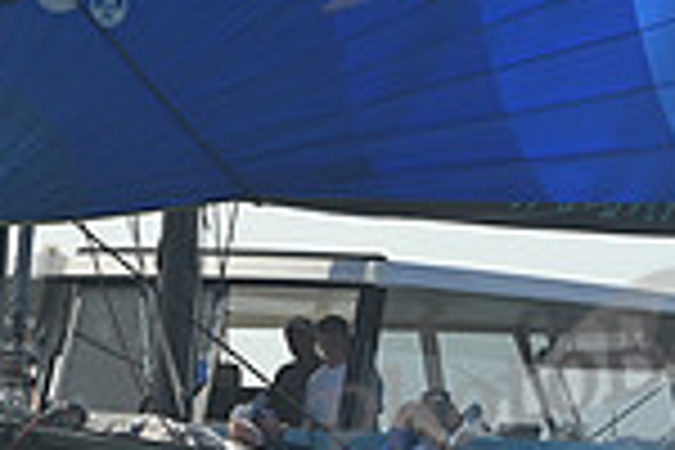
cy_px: 191
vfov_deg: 4.2
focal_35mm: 329
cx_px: 86
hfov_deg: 6.3
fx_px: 6168
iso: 320
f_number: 9
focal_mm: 85
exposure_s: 1/1250
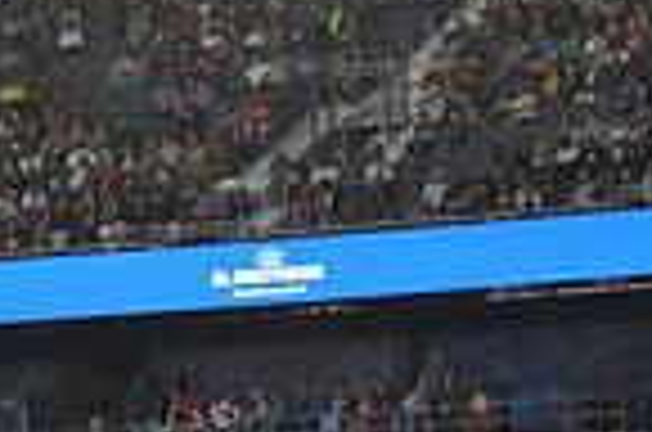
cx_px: -9
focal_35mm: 408
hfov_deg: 5.1
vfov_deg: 3.3
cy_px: 477
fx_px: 7373
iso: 1250
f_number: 2.8
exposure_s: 1/1000
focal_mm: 102
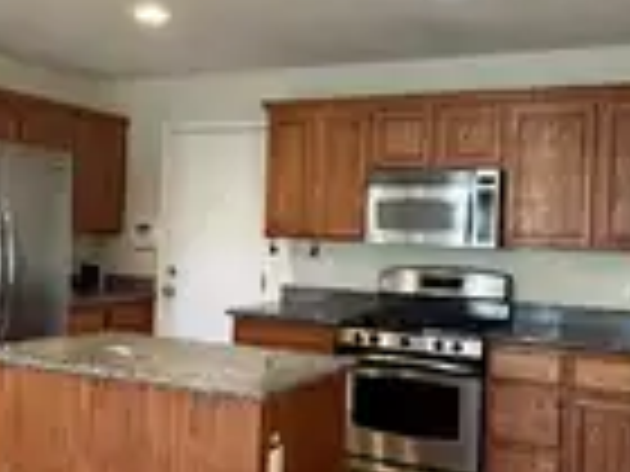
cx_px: 333
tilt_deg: -1.3
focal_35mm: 40
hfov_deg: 46.8
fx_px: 728
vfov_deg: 36.0
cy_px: 238
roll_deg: -3.3
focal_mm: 2.22
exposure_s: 1/60
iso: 250
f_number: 2.2
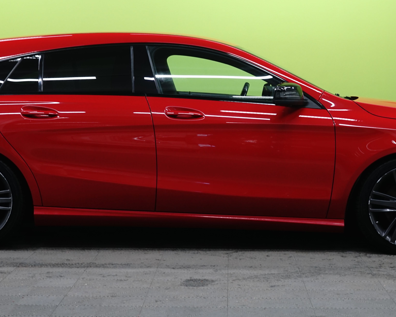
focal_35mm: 77
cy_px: 105
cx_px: 196
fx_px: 902
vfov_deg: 19.8
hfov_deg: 24.7
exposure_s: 1/6
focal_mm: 42
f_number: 8
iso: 500
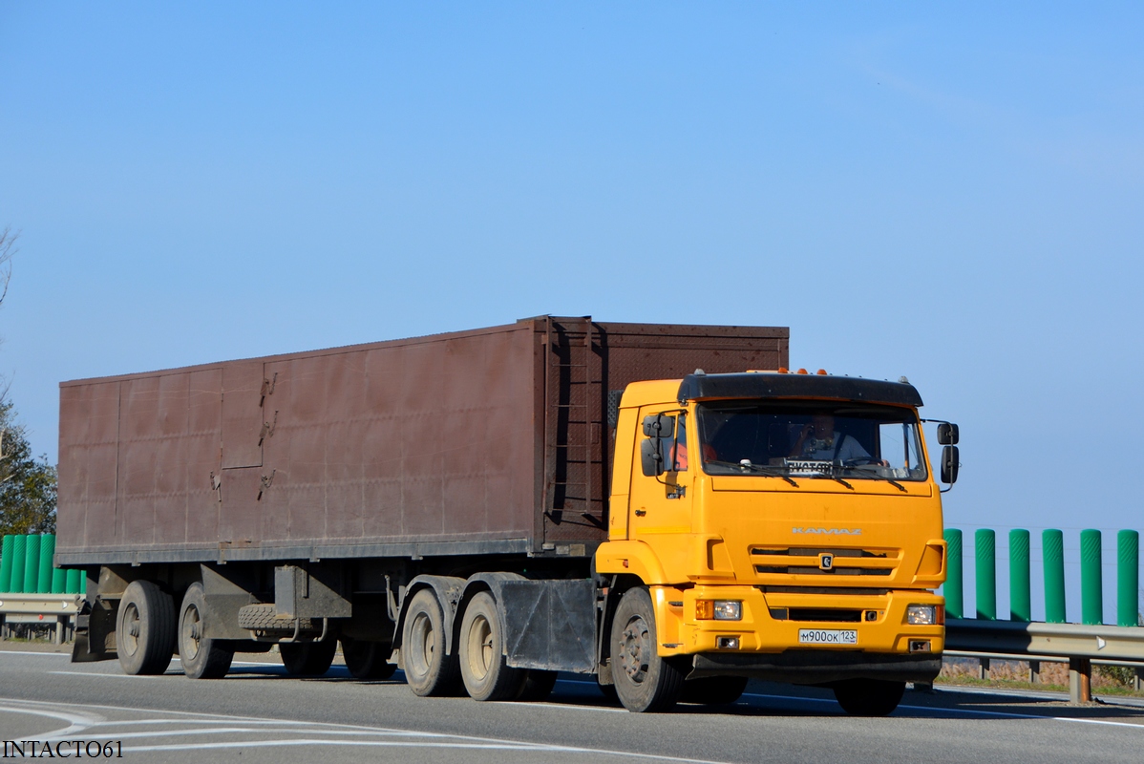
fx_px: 4292
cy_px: 382
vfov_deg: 10.2
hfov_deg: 15.2
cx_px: 572
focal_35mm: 135
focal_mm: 90
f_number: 6.3
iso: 400
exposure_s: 1/1600
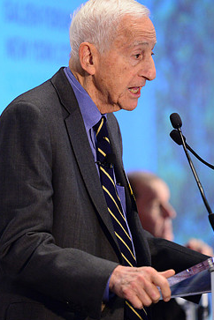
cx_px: 124
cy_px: 157
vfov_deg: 6.4
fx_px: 2853
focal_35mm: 320
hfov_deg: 4.3
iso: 4000
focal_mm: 200
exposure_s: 1/200
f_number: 2.8
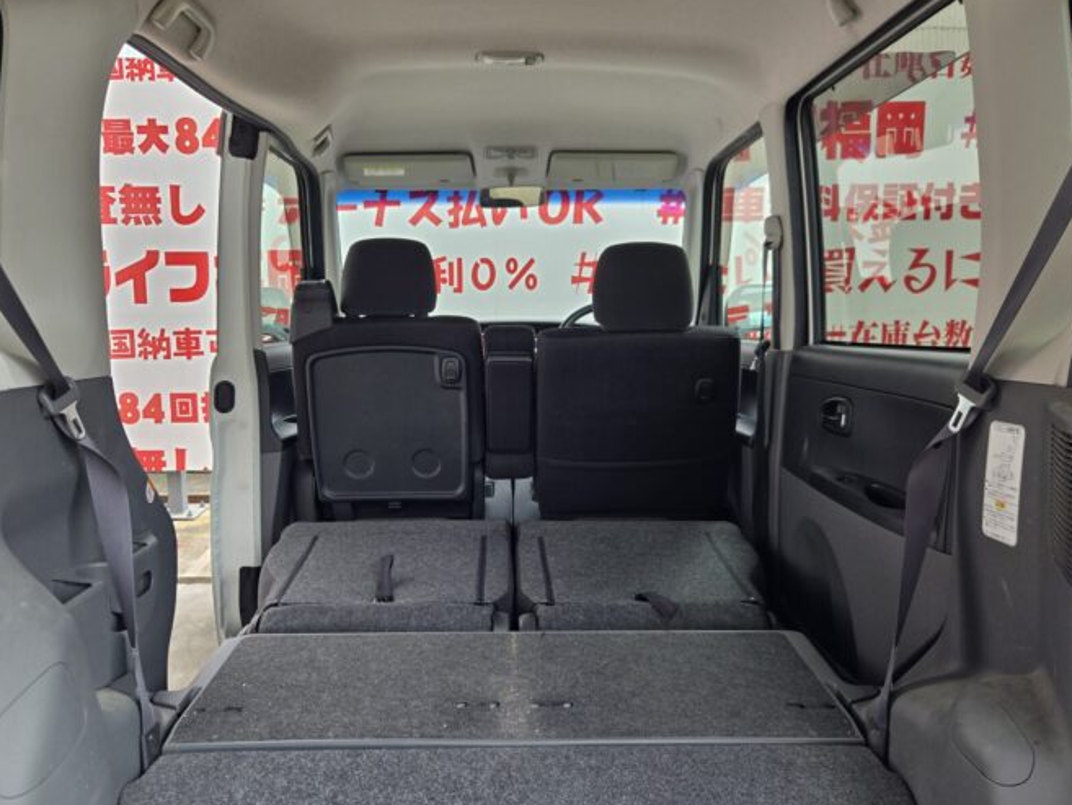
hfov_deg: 63.4
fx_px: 867
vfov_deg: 49.8
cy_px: 405
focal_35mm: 28
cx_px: 519
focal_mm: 5.4
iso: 32
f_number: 1.8
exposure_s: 1/180
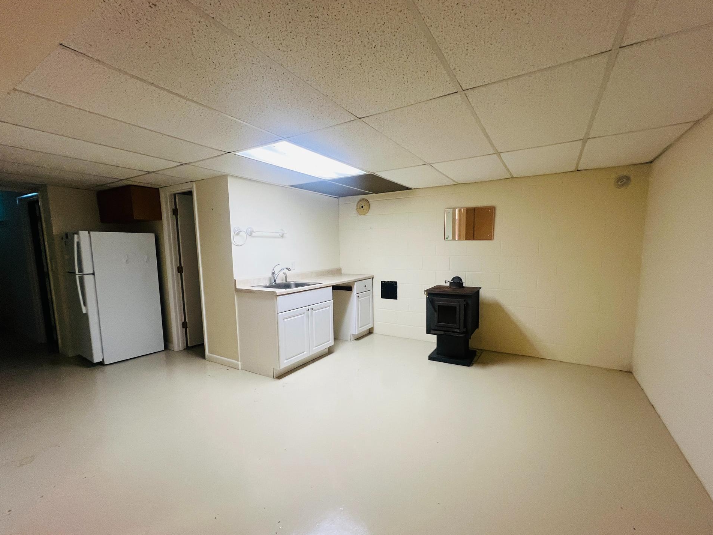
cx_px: 371
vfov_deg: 85.5
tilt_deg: -5.7
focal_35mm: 14
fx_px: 288
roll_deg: +0.8
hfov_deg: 102.0
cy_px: 286
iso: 200
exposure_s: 1/60
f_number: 1.8
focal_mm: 1.57
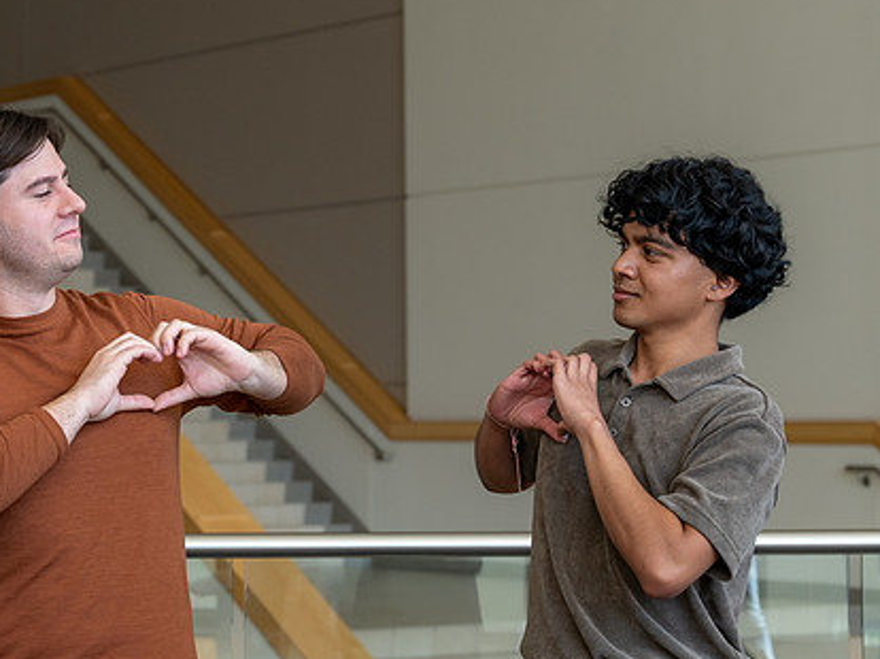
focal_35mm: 120
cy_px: 278
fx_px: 3049
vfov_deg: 12.3
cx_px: 220
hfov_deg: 16.3
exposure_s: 1/200
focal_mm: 60
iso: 500
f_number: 5.6
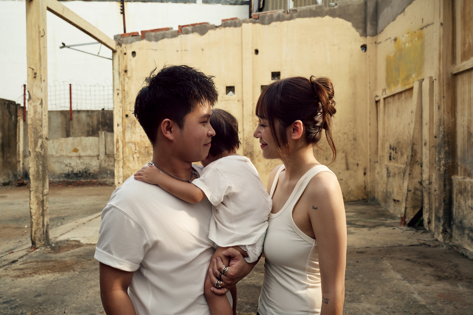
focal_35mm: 35
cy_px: 158
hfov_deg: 54.4
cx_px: 236
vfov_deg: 37.9
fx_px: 460
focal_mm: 35
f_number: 8
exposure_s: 1/200
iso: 125
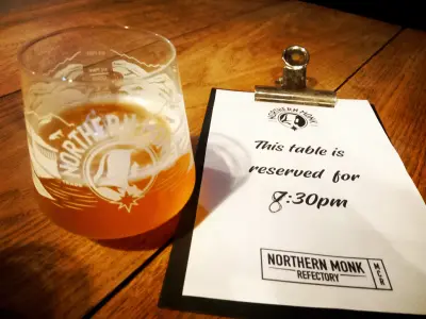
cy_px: 160
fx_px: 345
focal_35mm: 28
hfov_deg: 63.4
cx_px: 213
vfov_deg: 49.7
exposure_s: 1/14.3
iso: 1817
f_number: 2
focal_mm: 3.54
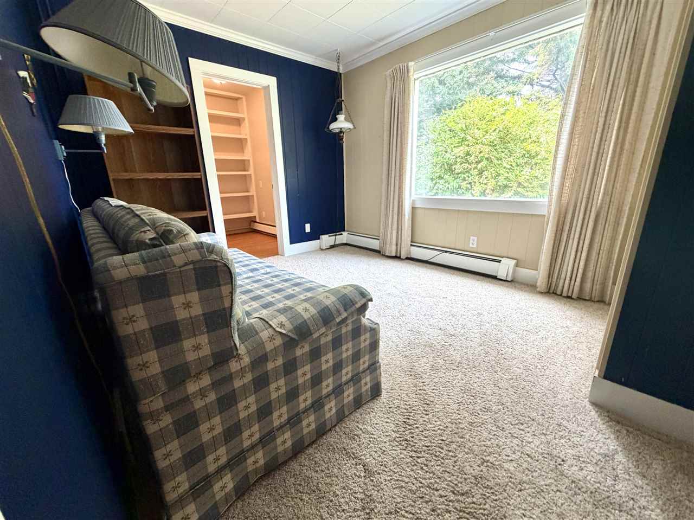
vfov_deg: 85.6
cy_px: 260
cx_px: 347
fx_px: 281
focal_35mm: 14
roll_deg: +2.1
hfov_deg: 102.1
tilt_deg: -14.6
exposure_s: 1/121
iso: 320
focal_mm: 2.22
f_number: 2.2
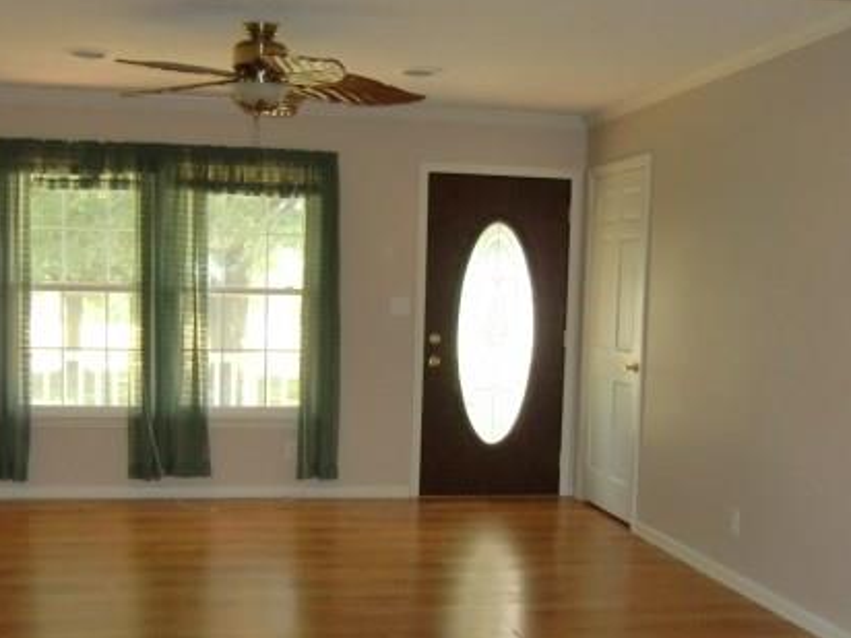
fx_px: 1106
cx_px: 409
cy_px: 413
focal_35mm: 45
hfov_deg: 42.1
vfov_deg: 32.0
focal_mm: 5.2
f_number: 3.5
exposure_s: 1/60
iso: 400
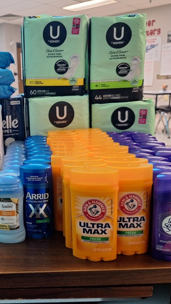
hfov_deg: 33.3
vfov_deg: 58.0
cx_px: 26
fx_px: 274
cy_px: 153
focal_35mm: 34
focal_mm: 5.54
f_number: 1.8
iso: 200
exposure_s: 1/40
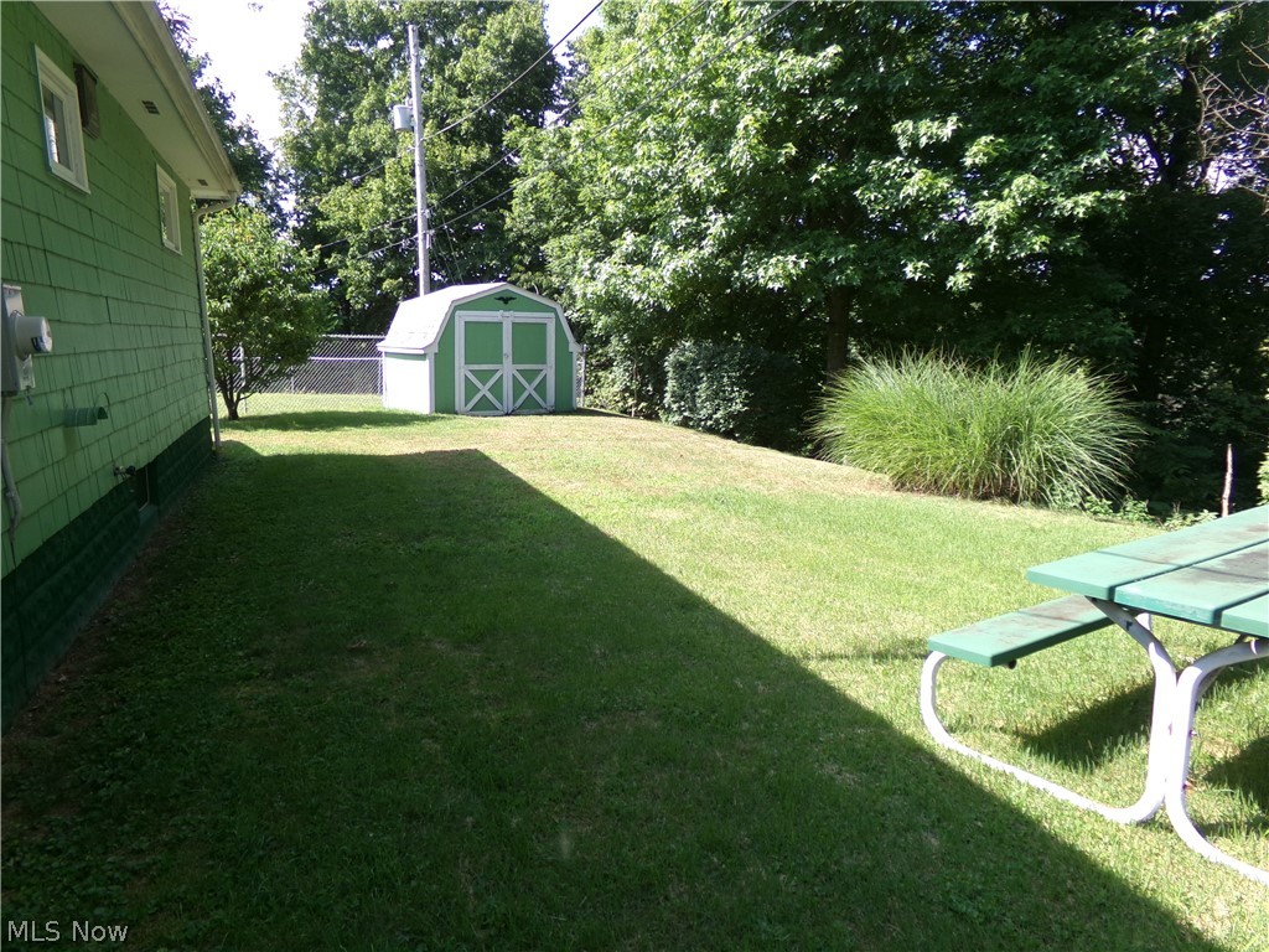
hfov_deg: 71.6
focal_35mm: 24
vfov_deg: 56.8
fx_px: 880
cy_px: 476
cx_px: 634
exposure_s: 1/280
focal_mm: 4.3
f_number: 3.7
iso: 100
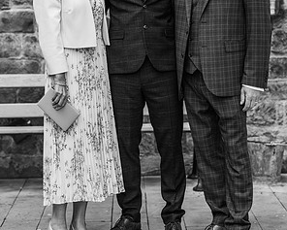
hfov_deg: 15.9
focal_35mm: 121
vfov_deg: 12.7
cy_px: 64
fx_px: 1028
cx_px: 144
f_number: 2.8
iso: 100
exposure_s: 1/800
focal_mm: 85
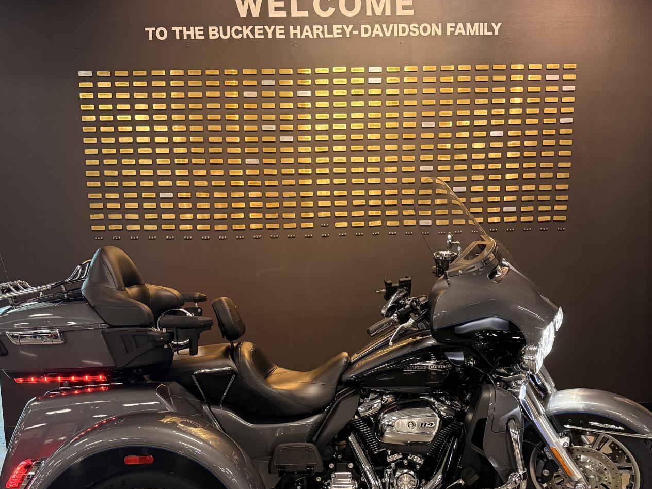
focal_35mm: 38
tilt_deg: -8.9
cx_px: 342
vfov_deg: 37.2
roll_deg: +1.3
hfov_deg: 49.0
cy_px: 334
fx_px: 716
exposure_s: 1/60
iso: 250
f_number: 1.78
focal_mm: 6.76
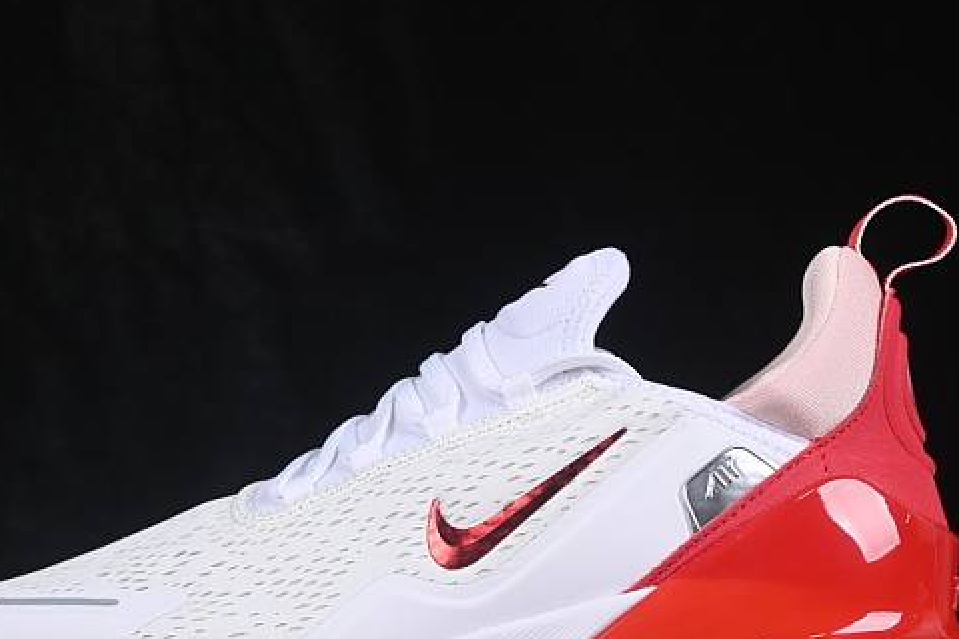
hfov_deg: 16.4
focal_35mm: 125
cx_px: 468
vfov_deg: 10.9
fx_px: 3330
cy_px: 456
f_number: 8
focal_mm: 50
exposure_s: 1/80
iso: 160
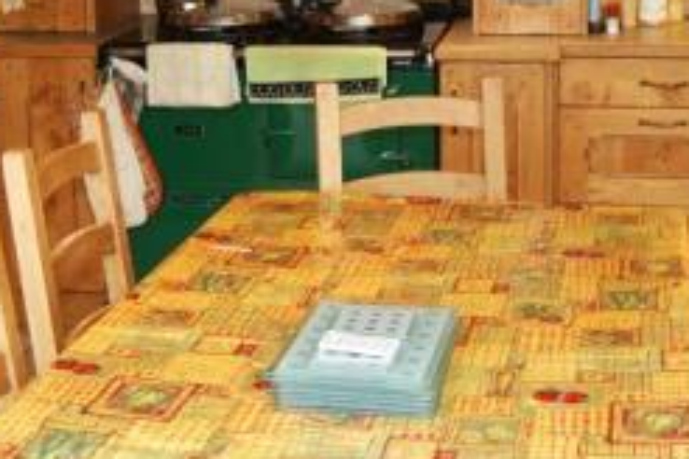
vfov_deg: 18.7
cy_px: 64
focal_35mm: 72
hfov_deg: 28.1
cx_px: 387
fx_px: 1378
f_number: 3.5
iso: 400
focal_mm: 18
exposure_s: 1/60
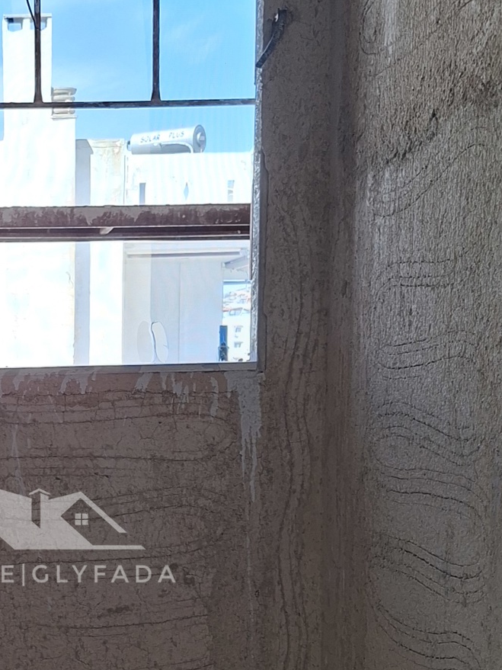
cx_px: -38
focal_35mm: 67
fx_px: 1296
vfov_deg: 28.4
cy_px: 531
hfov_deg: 20.9
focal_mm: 5.54
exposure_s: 1/159
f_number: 1.8
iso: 50
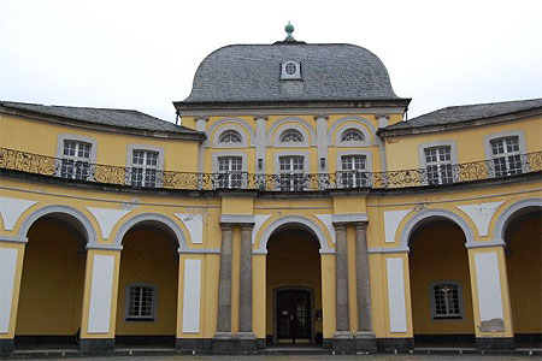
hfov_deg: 57.2
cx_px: 271
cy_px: 180
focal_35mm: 33
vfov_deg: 40.0
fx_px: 497
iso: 1600
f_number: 13
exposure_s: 1/640
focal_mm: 22
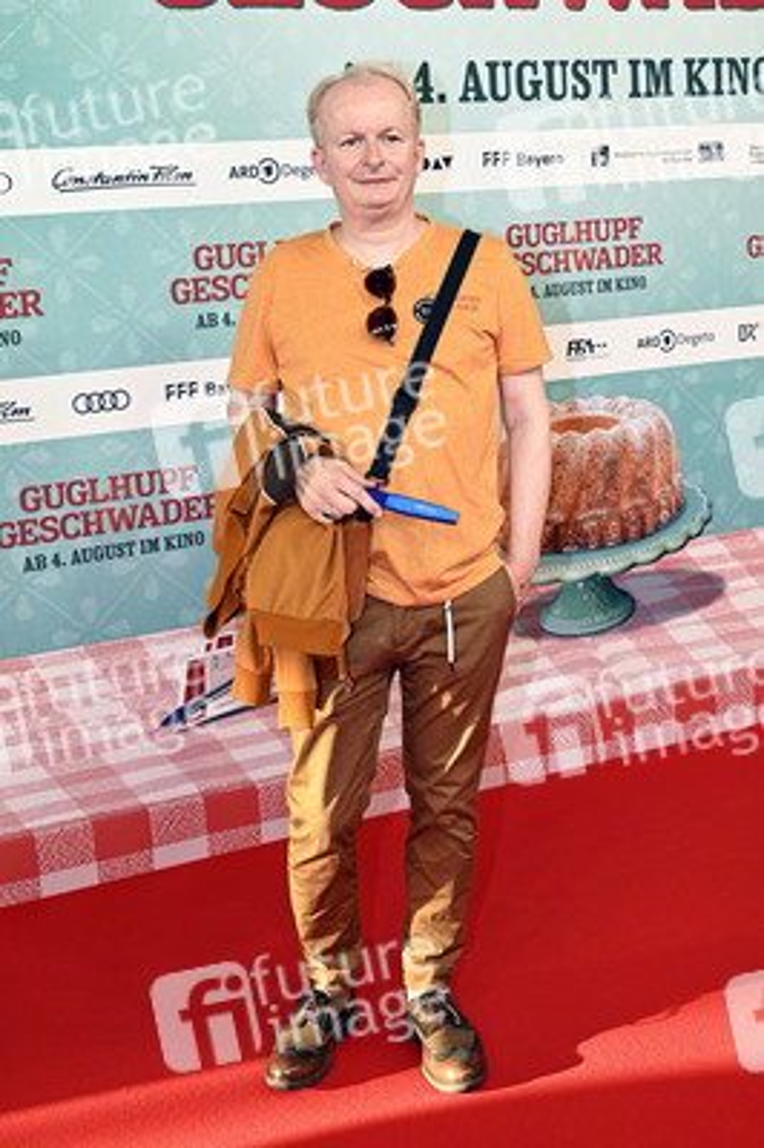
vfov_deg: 48.5
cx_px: 382
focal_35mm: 40
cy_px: 574
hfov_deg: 33.3
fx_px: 1275
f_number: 6.3
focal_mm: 40
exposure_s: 1/160
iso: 800
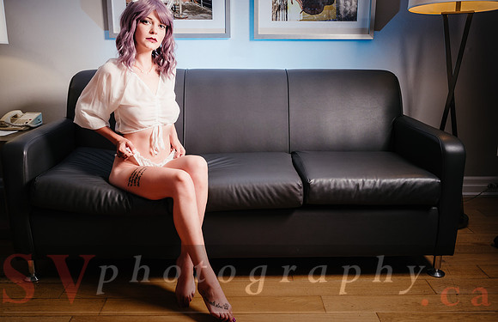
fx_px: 431
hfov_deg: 60.0
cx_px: 249
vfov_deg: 40.9
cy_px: 161
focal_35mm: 31
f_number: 2.8
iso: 200
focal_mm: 15
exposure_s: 1/160
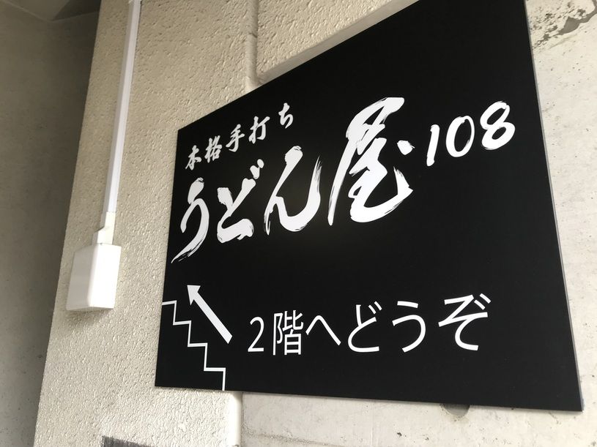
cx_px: 298
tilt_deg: +18.3
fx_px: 483
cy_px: 224
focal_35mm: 28
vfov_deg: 49.7
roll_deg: +1.0
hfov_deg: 63.5
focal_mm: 3.99
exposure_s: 1/60
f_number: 1.8
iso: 25
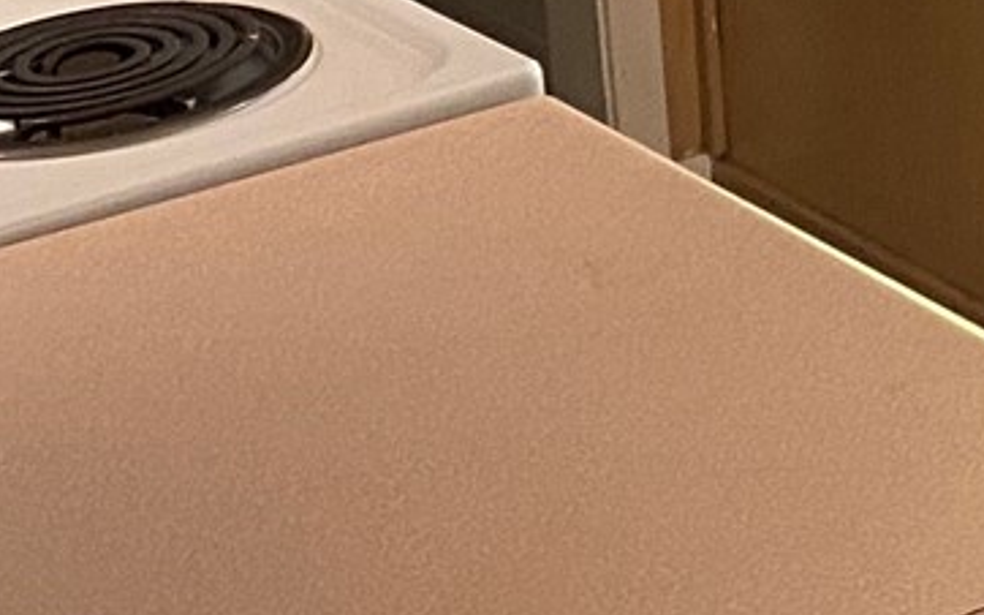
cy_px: -473
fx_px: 4182
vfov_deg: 8.1
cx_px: 1672
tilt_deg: -13.5
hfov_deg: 12.4
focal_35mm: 156
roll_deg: +1.7
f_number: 1.8
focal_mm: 4.25
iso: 250
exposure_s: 1/60
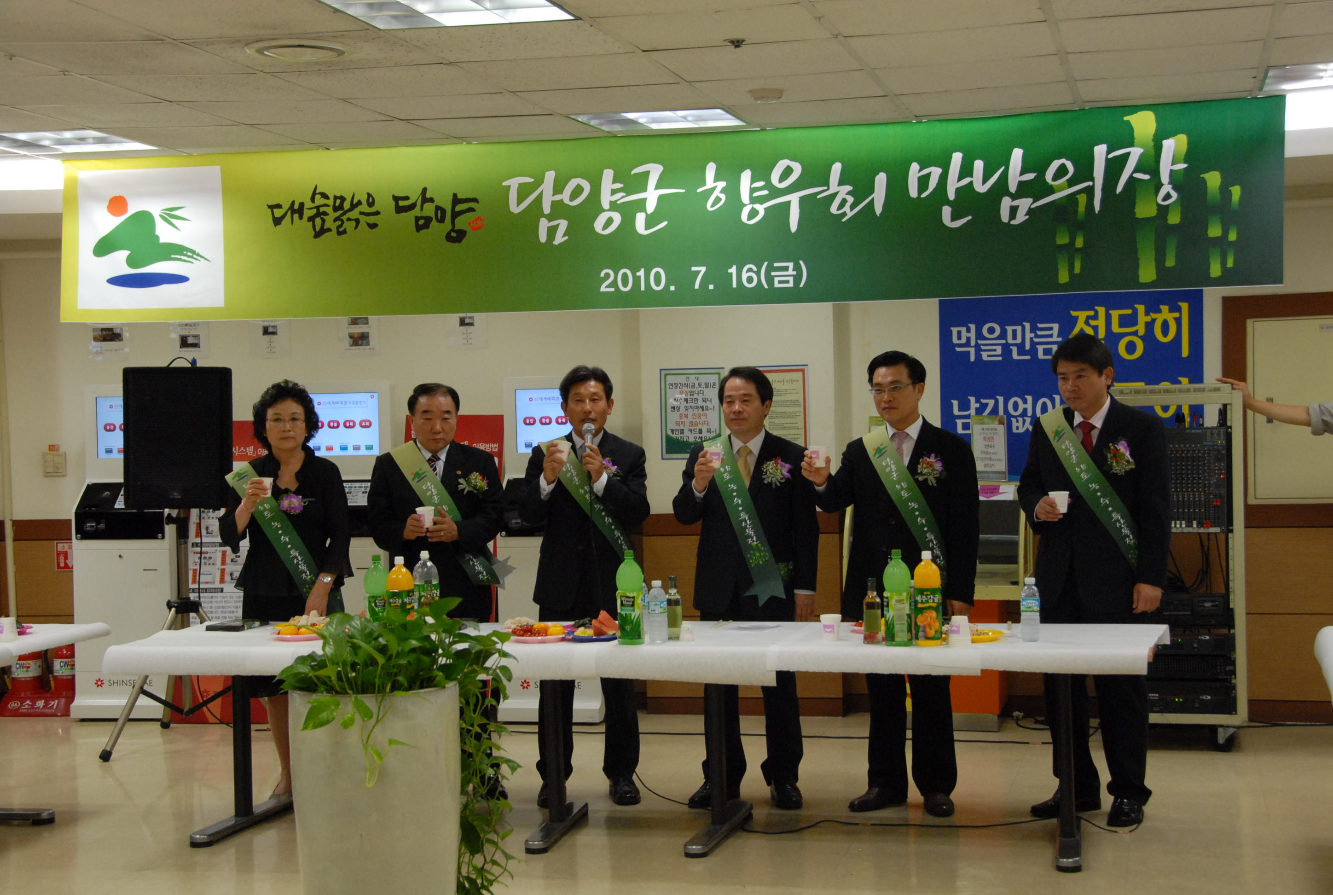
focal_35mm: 54
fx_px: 2004
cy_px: 448
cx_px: 666
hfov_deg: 36.8
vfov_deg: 25.2
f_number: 7.1
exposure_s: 1/30
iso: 800
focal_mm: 36
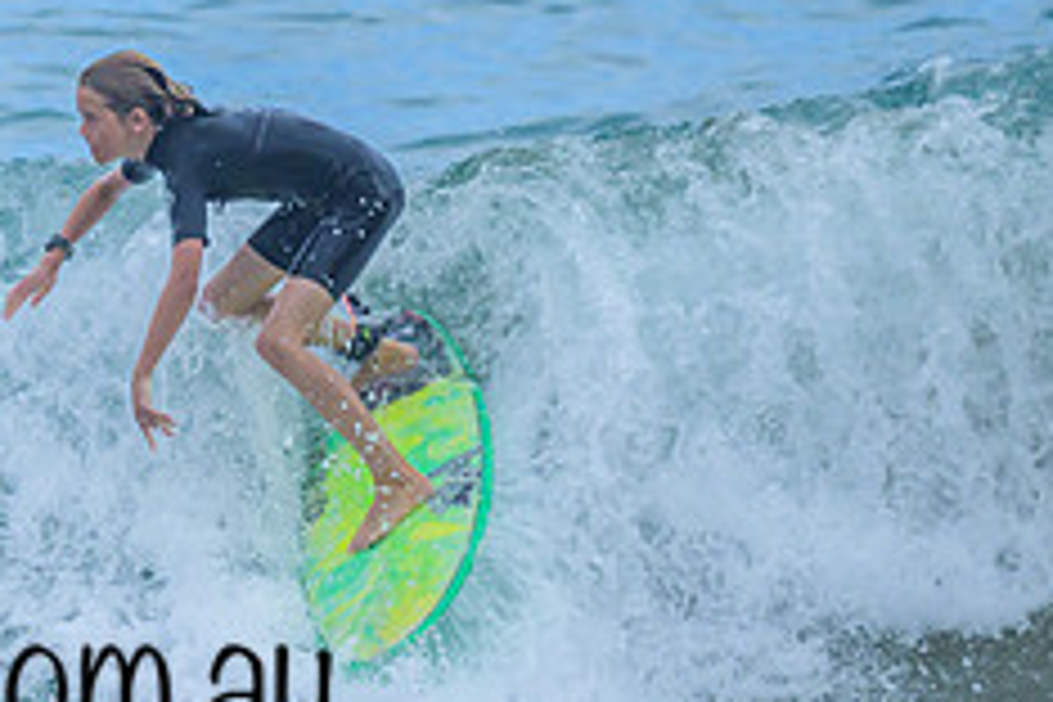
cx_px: 75
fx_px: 79612
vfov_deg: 0.5
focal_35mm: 2722
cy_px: 375
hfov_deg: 0.8
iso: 560
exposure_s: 1/2500
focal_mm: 800
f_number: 6.3
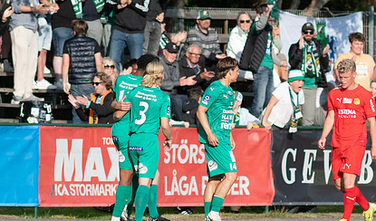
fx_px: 9798
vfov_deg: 1.3
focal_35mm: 972
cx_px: 225
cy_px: 131
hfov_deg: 2.2
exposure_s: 1/1600
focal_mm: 300
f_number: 3.2
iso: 100
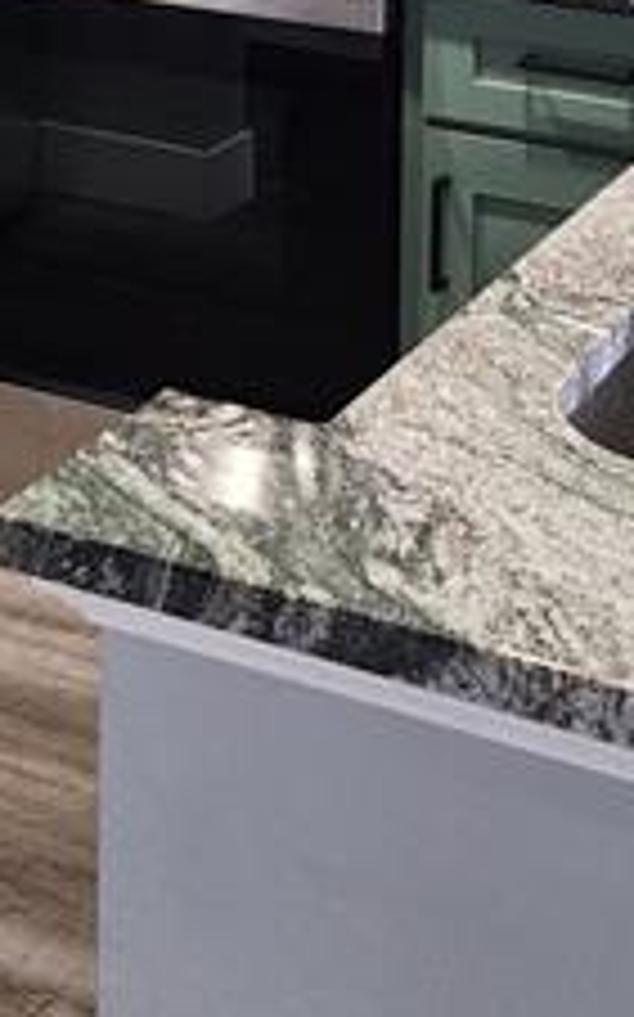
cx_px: 130
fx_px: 2298
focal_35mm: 83
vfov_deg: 21.7
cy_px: -414
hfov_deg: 15.6
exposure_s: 1/120
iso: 800
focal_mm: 6.4
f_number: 1.8
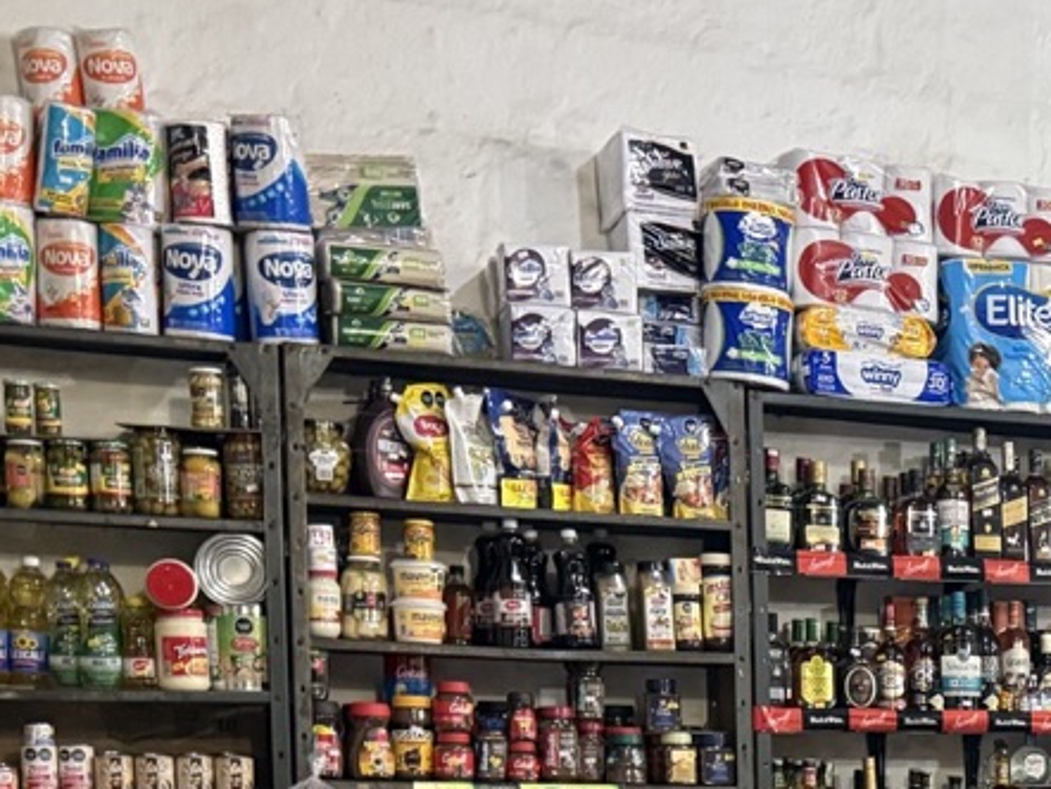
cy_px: 1012
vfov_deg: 18.2
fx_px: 2309
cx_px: 1265
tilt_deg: -2.9
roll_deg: -0.1
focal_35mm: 76
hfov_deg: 23.4
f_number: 1.78
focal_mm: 6.76
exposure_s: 1/60
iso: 500
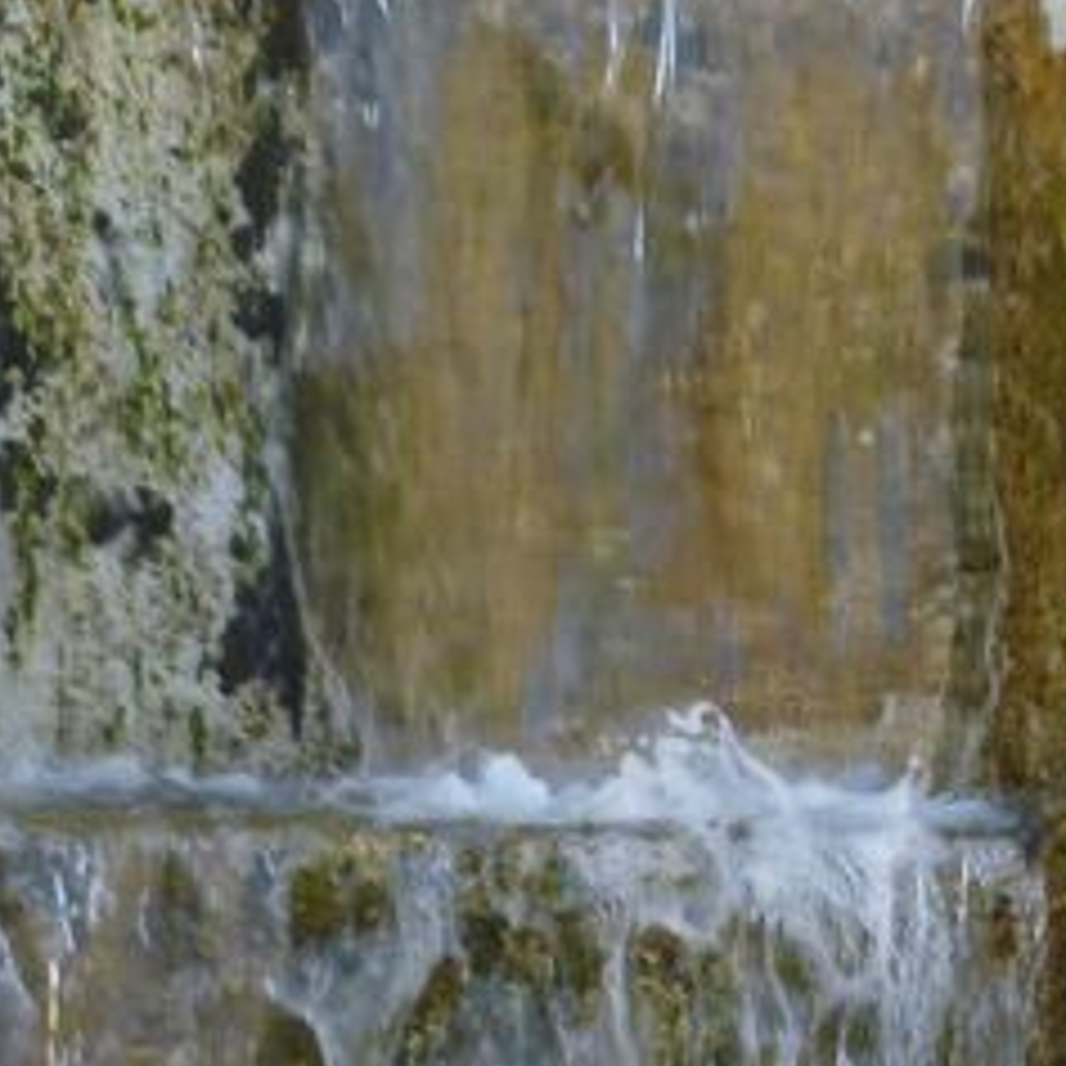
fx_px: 3902
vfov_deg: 15.1
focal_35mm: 112
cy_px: 1255
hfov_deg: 15.2
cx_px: 1169
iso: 100
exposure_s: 1/125
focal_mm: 4.5
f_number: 3.1
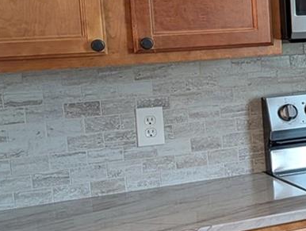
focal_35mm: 99
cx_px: 610
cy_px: 98
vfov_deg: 15.0
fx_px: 877
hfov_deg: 15.7
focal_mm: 6.9
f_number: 1.68
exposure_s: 1/60
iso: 316
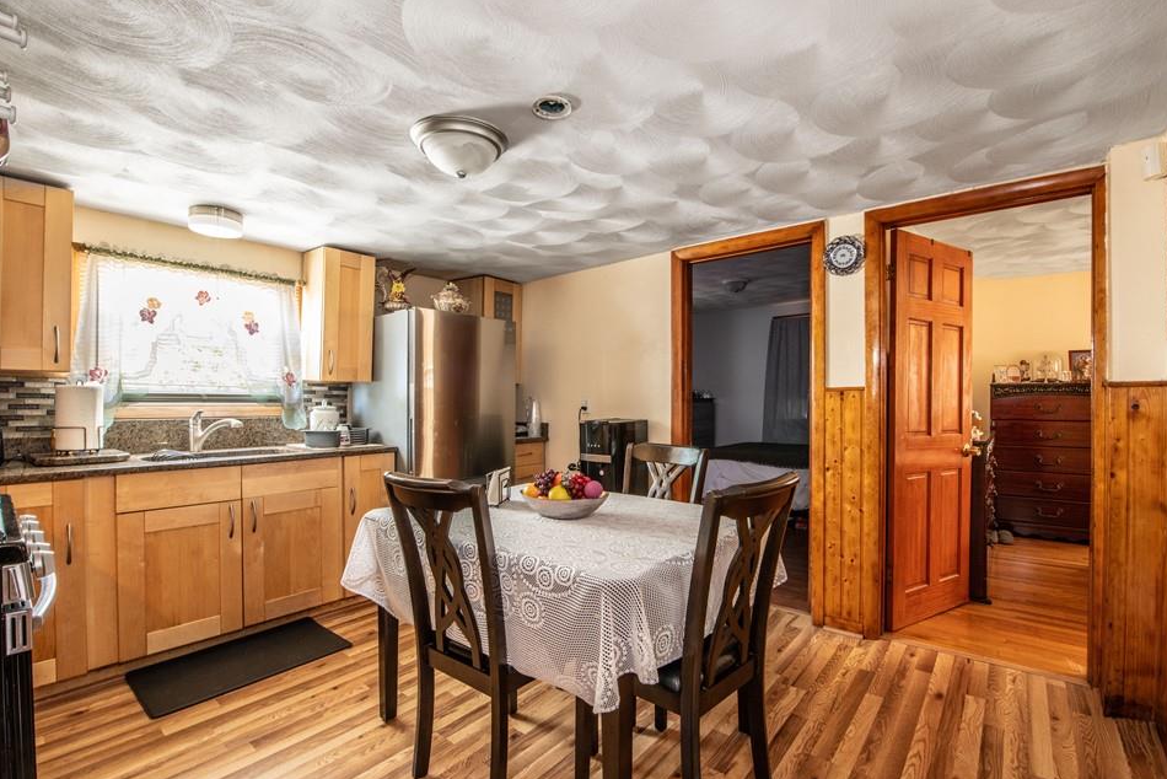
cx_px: 599
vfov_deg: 73.8
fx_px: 519
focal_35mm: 16
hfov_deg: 96.7
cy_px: 402
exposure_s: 1
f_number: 10
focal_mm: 14
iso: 400
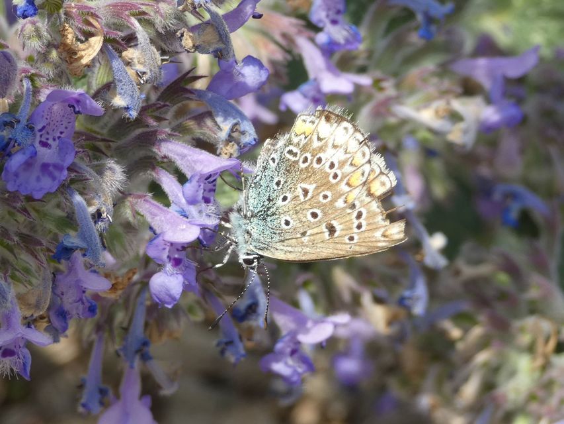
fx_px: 1955
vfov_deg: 12.4
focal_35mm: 120
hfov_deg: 16.4
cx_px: 282
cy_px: 212
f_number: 5.1
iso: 80
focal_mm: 21.5
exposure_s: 1/125
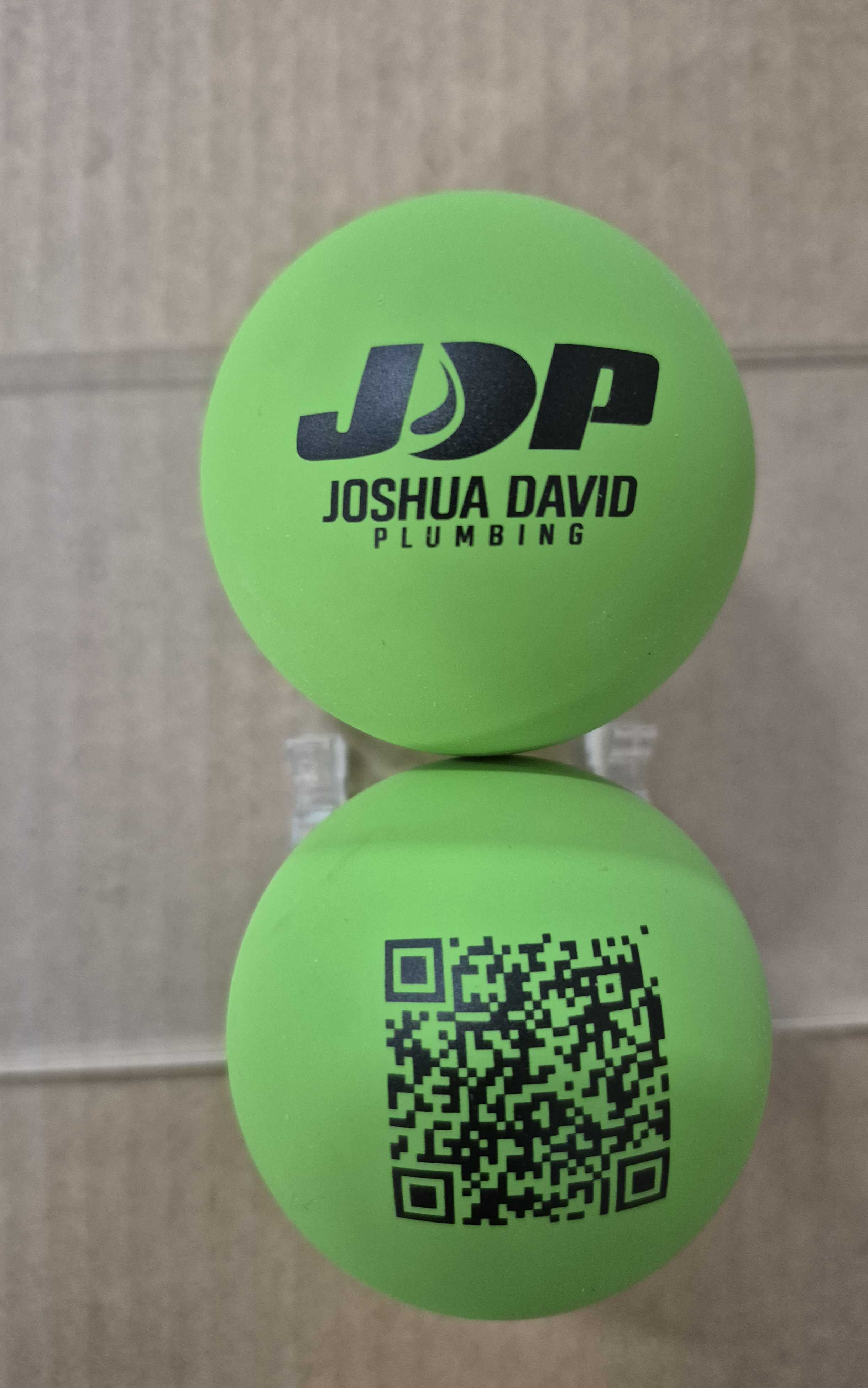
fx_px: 946
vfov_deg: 72.5
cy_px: 709
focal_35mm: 25
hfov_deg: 49.2
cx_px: 465
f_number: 1.8
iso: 1250
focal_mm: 5.4
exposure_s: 1/100
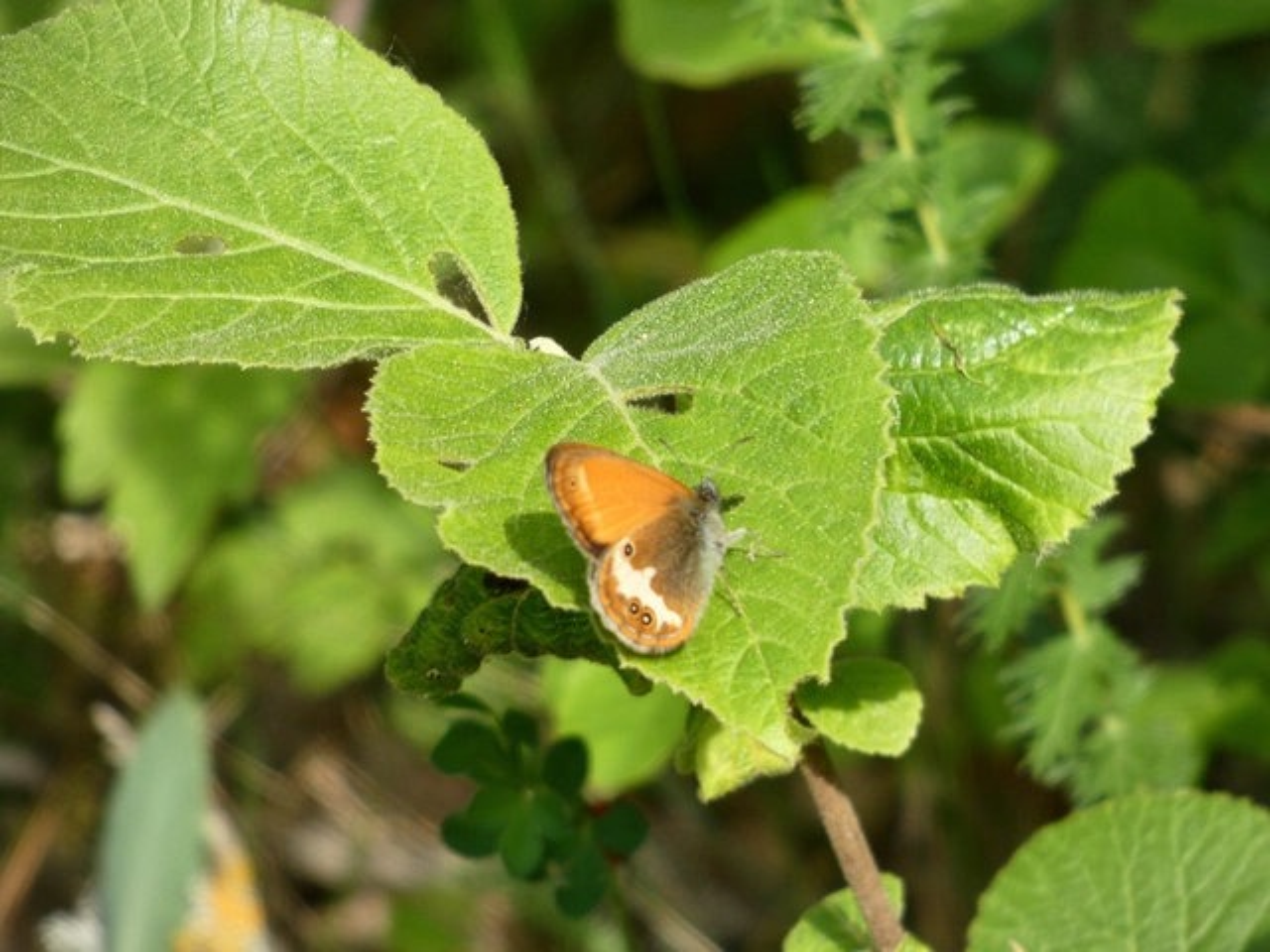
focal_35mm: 1152
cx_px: 635
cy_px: 476
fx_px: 42265
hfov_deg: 1.7
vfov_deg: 1.3
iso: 100
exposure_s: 1/200
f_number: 5.8
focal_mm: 206.4
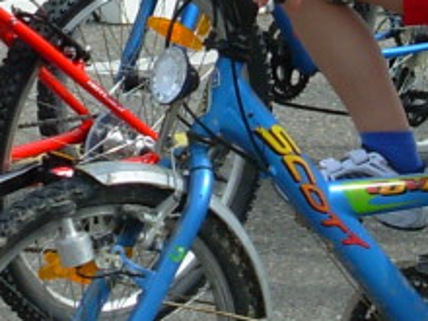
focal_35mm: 415
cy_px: -339
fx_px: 5131
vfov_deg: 3.5
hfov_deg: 4.8
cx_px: 414
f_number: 3.8
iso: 50
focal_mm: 14.7
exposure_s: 1/558
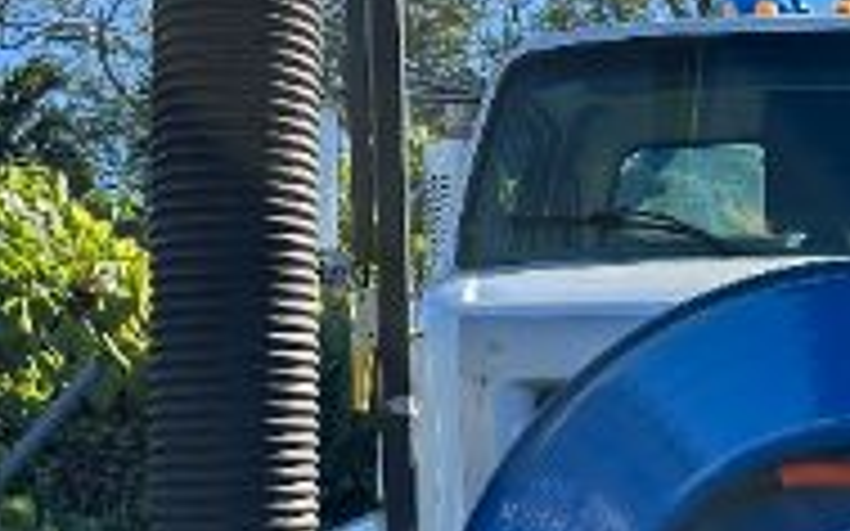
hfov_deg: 23.6
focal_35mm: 86
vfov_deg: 15.0
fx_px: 1992
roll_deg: +0.9
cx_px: 711
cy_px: 468
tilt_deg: -0.6
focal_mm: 6.86
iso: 80
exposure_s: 1/2070
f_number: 1.78
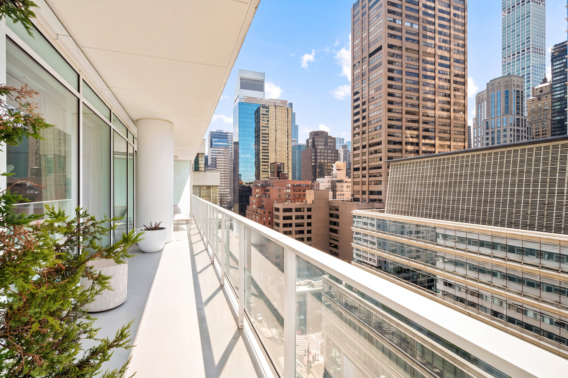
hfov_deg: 104.3
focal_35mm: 14
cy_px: 189
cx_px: 284
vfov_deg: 81.1
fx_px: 221
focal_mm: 14
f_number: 14
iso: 250
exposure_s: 1/50
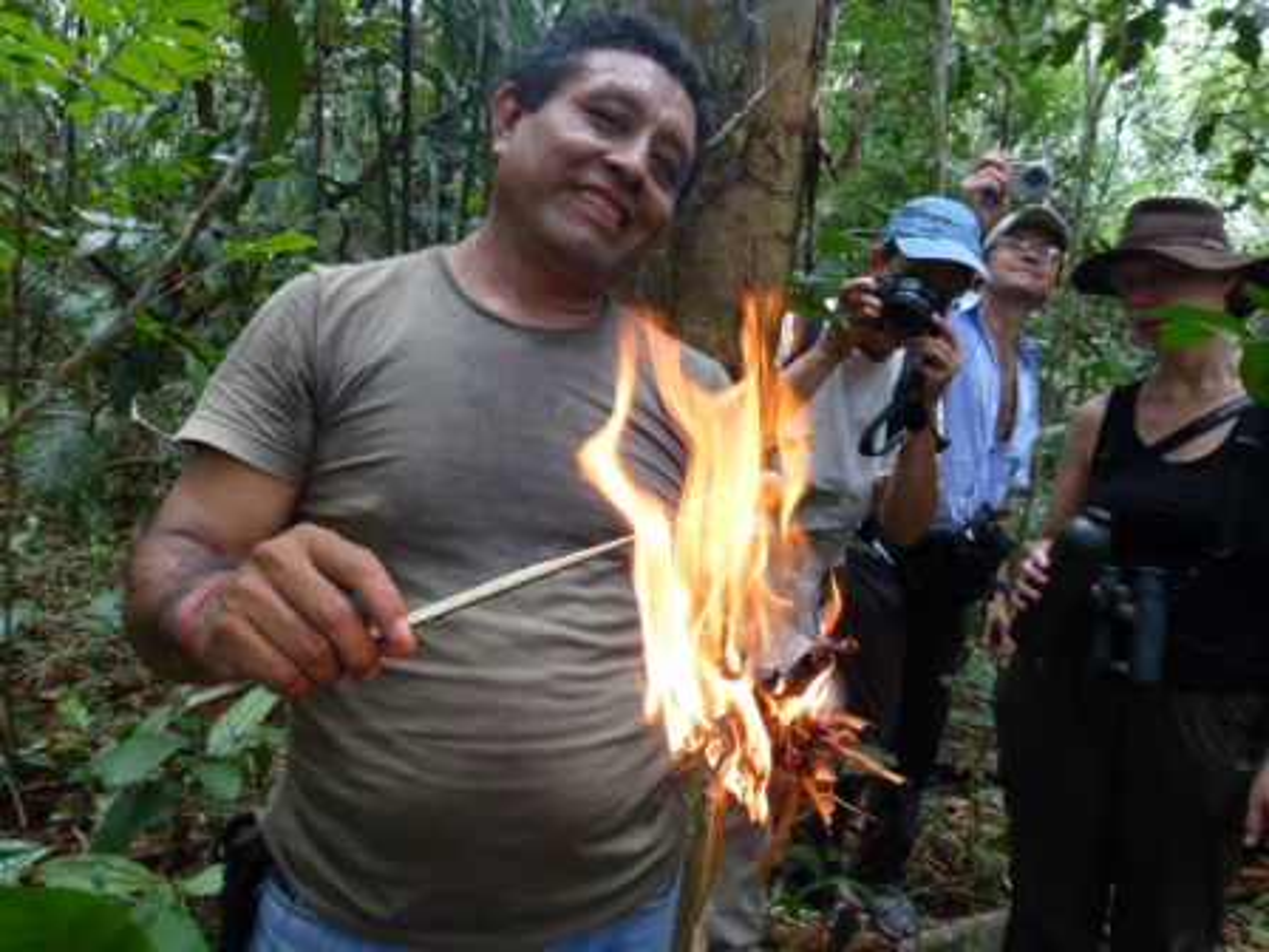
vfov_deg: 54.9
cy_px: 476
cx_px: 634
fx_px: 916
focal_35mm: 25
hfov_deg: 69.4
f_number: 3.3
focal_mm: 4.3
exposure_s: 1/250
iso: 800
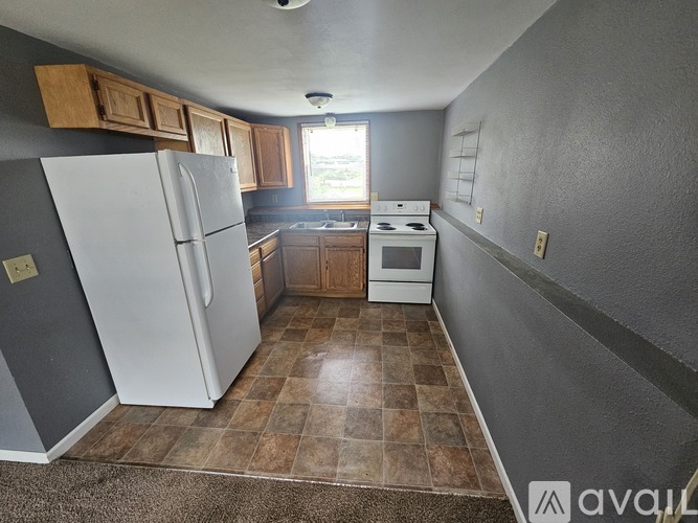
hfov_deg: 106.2
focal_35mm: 13
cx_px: 349
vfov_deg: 89.9
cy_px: 262
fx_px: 262
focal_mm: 2.2
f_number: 2.2
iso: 320
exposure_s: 1/77.4
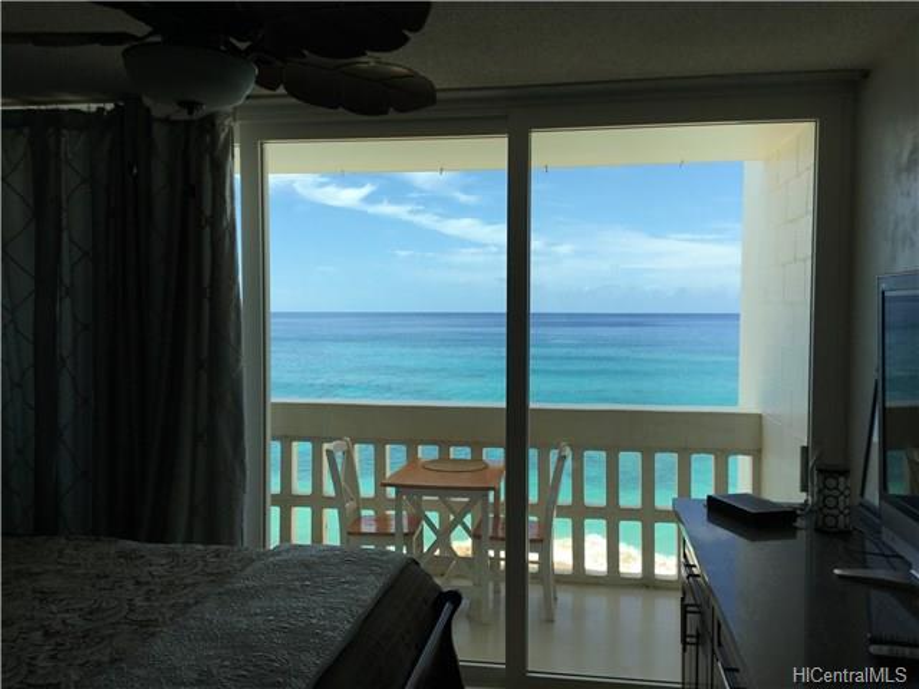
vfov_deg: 45.4
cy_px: 344
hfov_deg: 58.4
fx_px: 823
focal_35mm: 31
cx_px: 460
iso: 25
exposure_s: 1/823
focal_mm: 3.3
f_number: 2.4
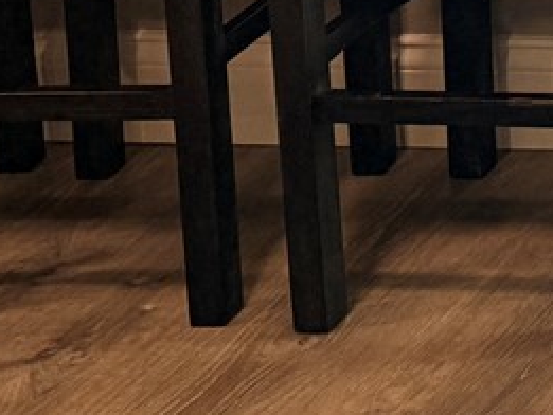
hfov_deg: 10.0
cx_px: 1651
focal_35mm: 147
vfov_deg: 8.6
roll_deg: -0.4
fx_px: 2349
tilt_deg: -5.9
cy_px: -760
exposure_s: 1/150
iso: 100
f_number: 1.78
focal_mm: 6.76
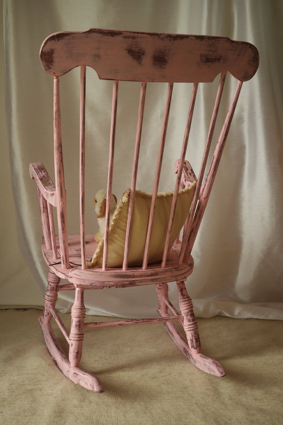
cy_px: 212
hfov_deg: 25.5
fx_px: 625
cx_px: 142
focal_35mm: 53
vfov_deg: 37.5
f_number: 9
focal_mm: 35
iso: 100
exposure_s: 1/30
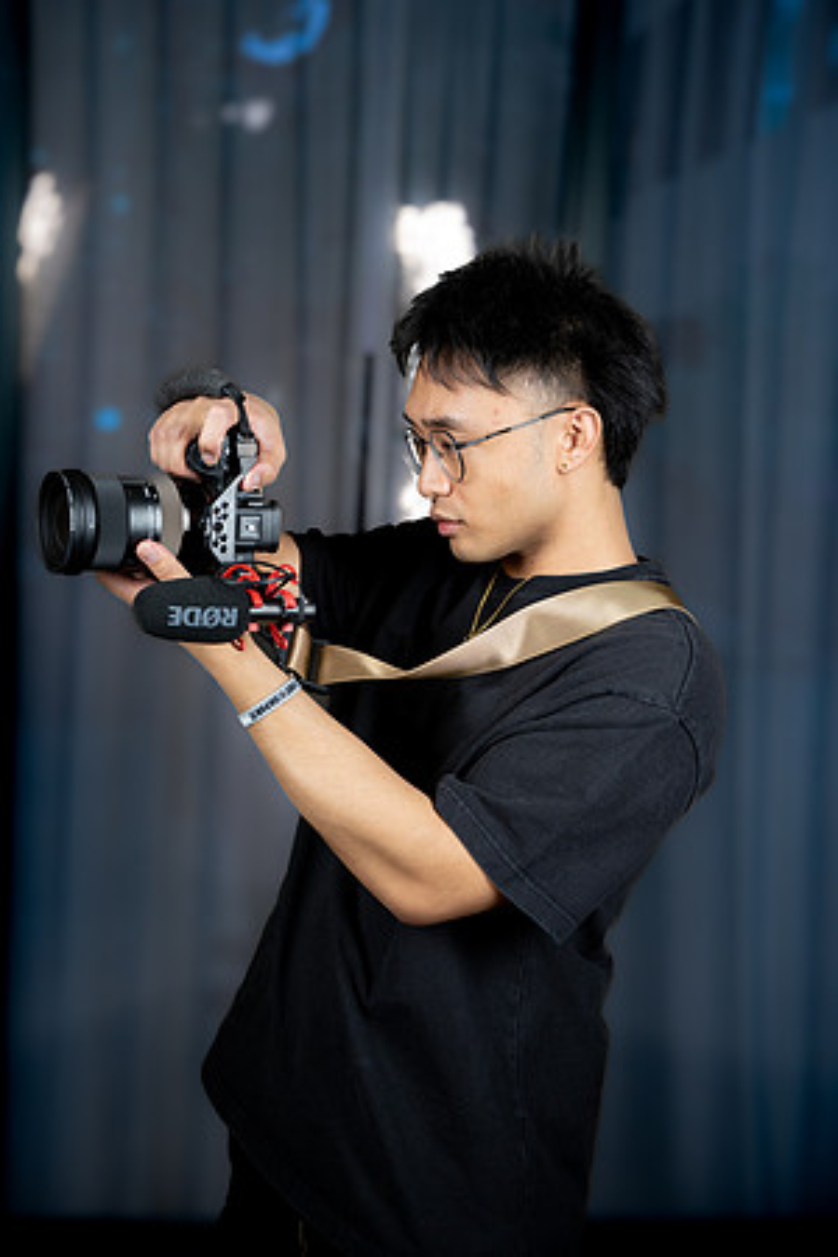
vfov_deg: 39.6
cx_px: 419
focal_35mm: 50
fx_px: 1746
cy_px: 628
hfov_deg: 27.0
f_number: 4
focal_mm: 50
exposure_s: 1/160
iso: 500
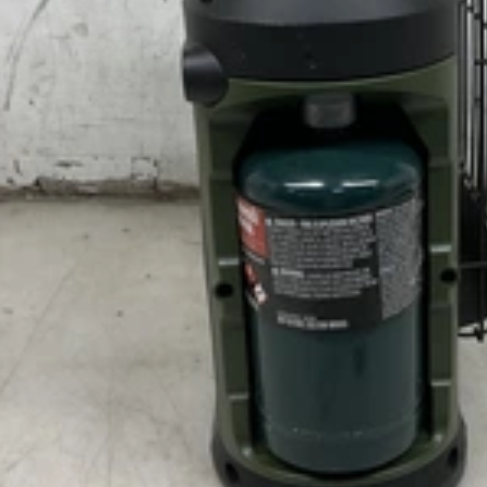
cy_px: 193
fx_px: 1098
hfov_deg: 24.8
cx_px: 350
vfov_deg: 25.0
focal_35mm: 69
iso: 40
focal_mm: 3
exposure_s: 1/120
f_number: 1.8
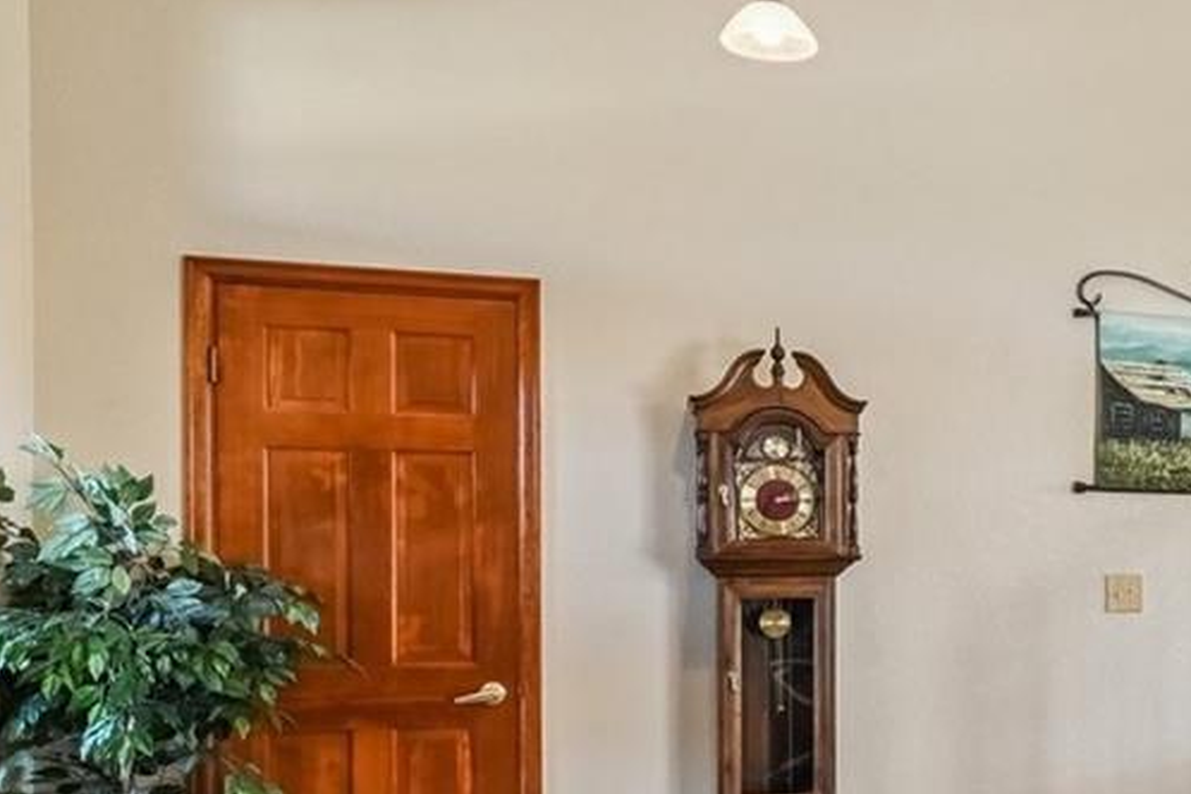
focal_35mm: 45
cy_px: 579
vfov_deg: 29.5
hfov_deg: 36.7
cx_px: 1315
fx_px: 1489
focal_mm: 14
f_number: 10
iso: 400
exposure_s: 1/15
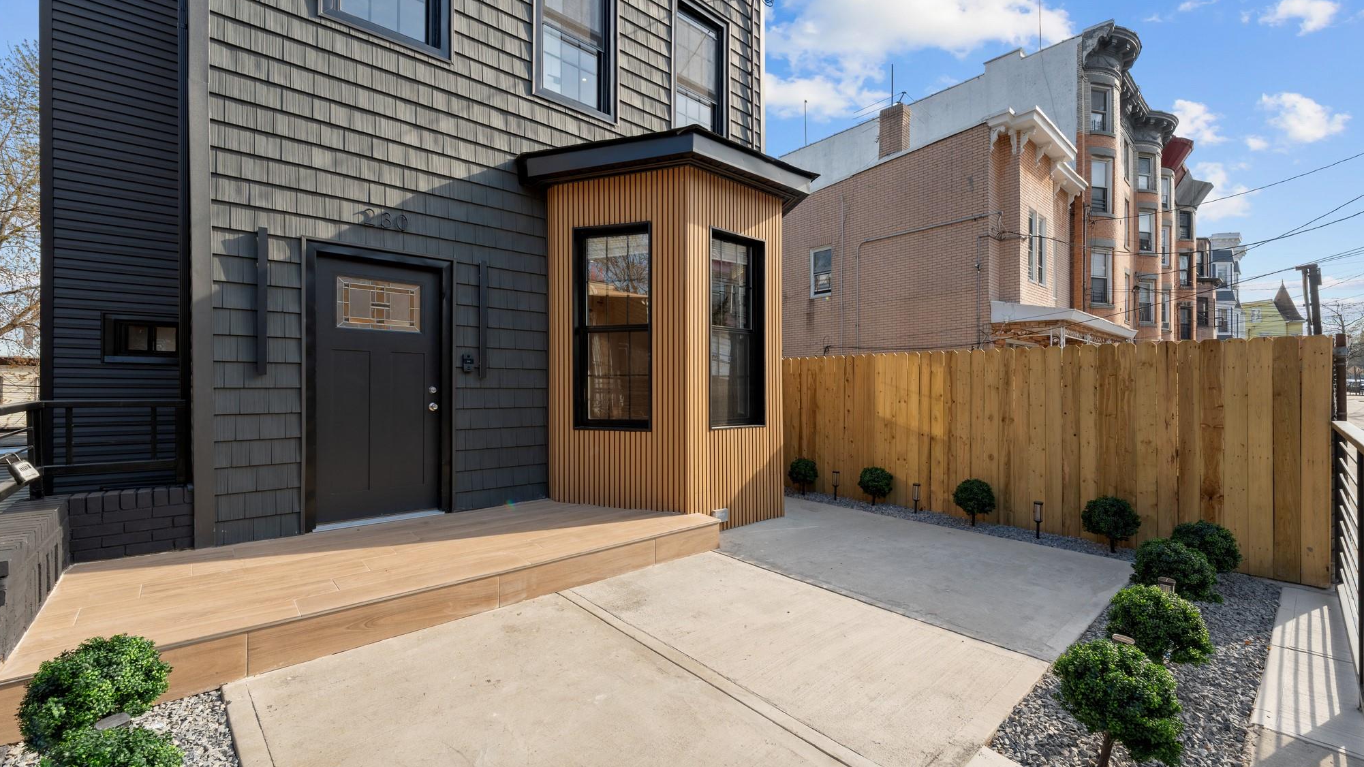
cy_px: 395
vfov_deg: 70.5
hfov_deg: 103.0
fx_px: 543
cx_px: 689
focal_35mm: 15
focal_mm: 14
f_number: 10
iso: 500
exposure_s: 1/100
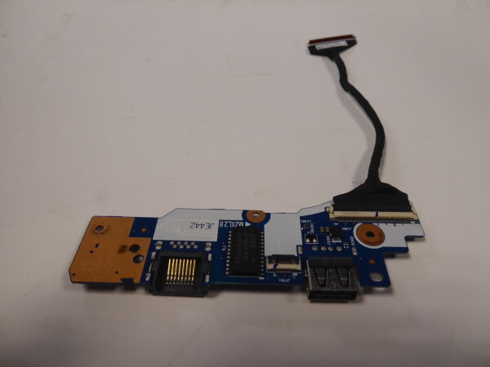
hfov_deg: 69.4
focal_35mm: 25
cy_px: 184
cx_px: 245
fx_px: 354
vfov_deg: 54.9
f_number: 3.3
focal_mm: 4.3
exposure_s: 1/60
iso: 160
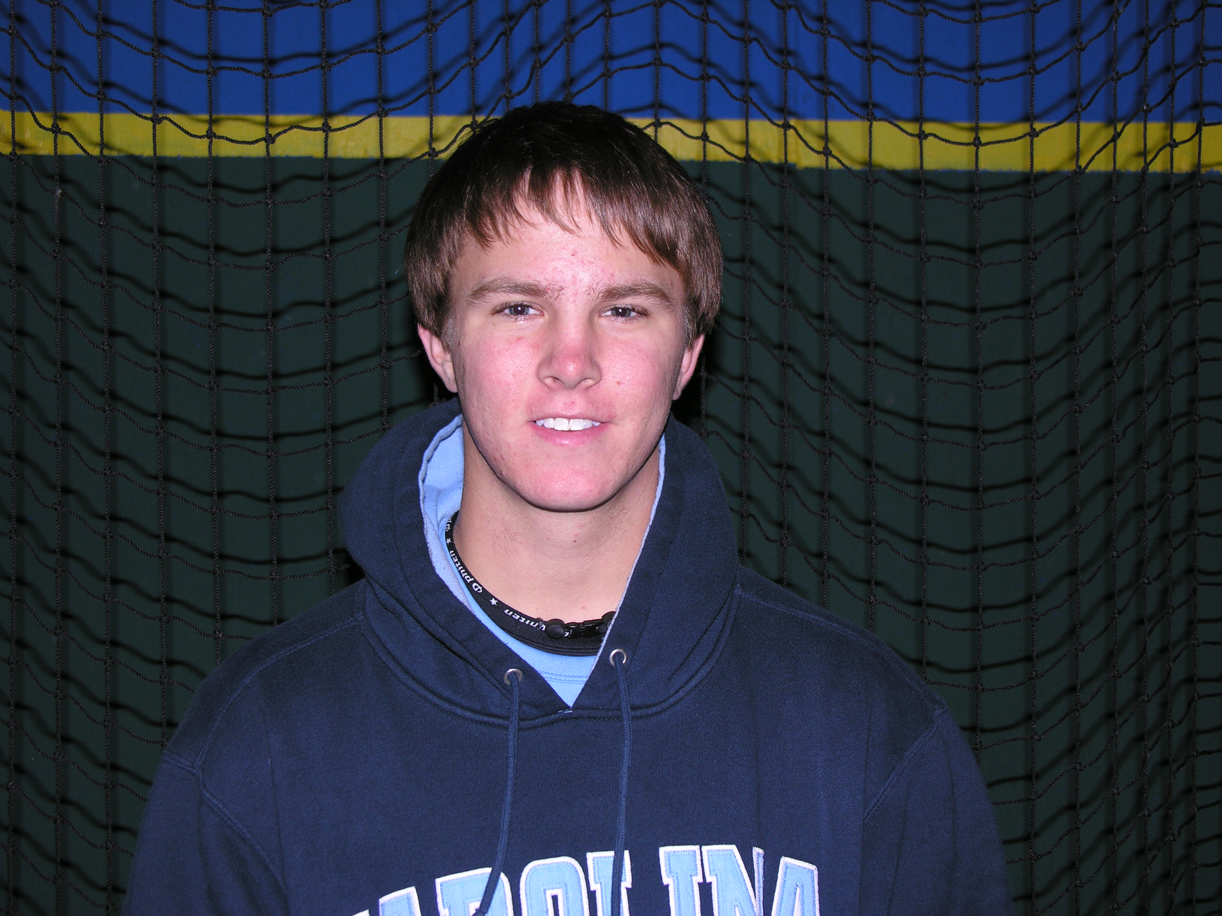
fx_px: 1906
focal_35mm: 54
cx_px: 611
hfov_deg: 35.5
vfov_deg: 27.0
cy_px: 458
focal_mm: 13.8
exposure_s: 1/60.1
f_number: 3.1
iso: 50
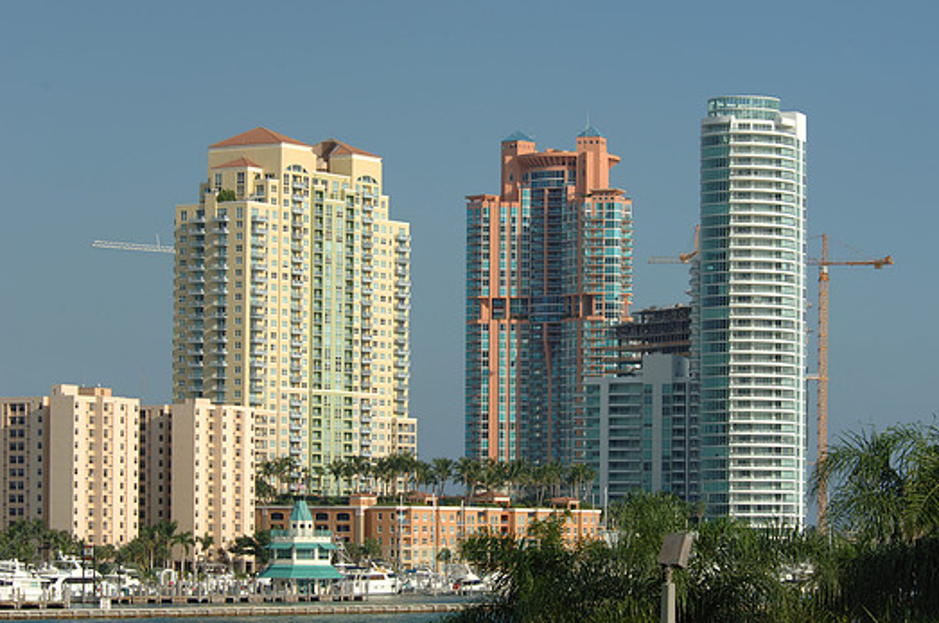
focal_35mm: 133
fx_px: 3464
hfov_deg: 15.4
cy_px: 322
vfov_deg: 10.3
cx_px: 515
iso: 100
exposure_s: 1/320
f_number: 8.5
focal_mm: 80
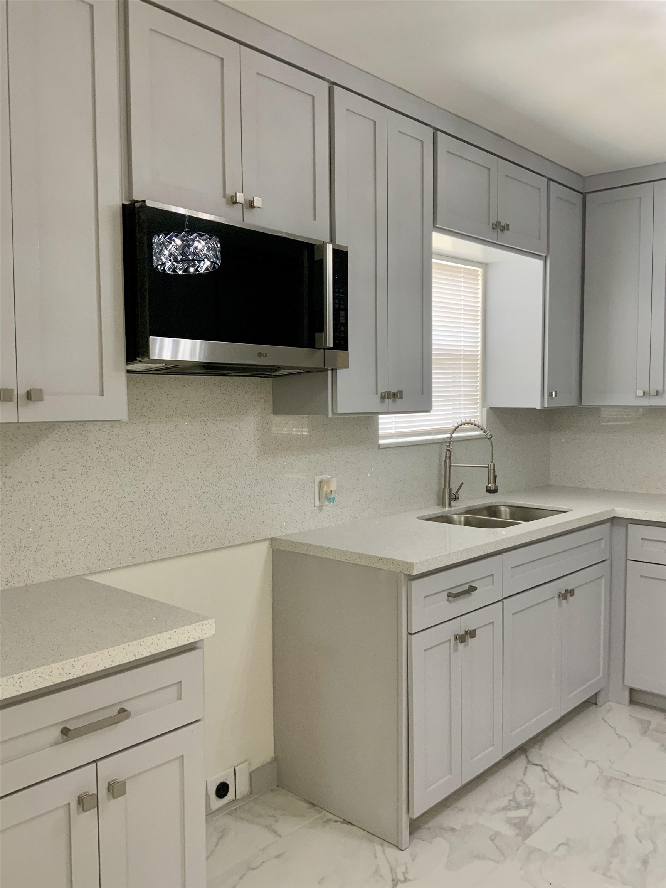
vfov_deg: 61.7
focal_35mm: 29
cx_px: 333
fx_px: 744
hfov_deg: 48.2
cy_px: 444
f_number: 1.8
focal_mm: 3
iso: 80
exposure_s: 1/60
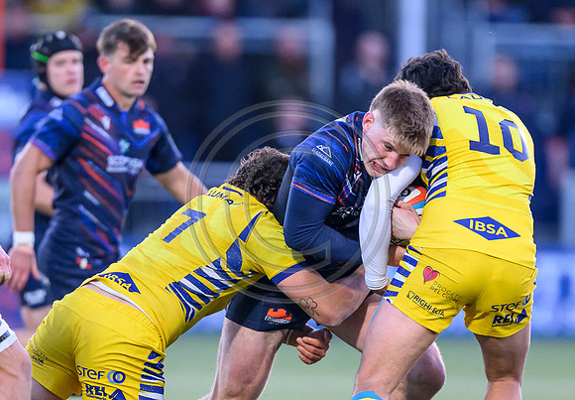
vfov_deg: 1.4
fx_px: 16110
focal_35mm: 996
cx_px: 217
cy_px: 310
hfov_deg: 2.0
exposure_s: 1/2000
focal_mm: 400
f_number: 2.8
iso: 3200
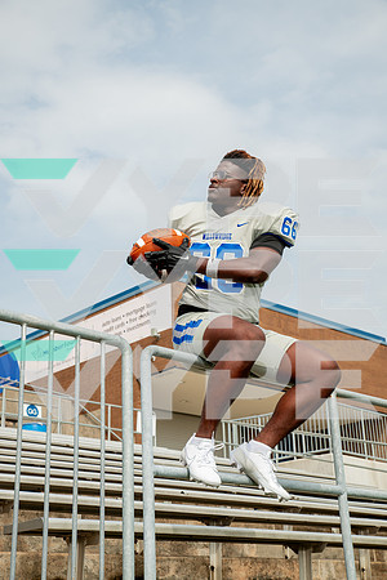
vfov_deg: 38.2
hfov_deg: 26.0
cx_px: 194
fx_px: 838
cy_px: 290
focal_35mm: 52
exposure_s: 1/400
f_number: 7.1
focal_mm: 52
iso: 125
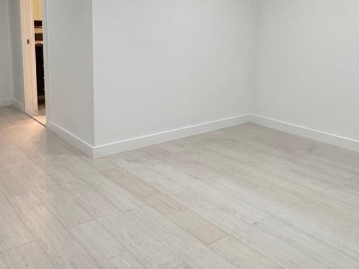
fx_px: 373
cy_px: 87
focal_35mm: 36
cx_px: 165
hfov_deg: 51.3
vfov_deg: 39.2
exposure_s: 1/120
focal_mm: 2.22
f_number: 2.2
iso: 250
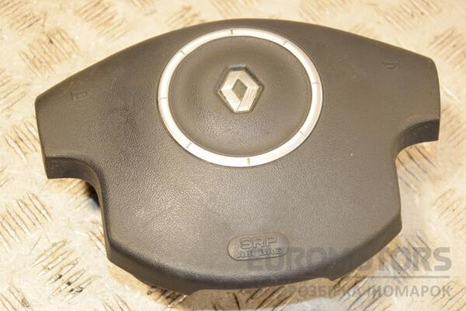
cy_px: 156
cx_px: 233
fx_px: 932
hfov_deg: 28.1
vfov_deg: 18.9
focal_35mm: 72
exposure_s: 1/200
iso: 800
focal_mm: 48
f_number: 5.6
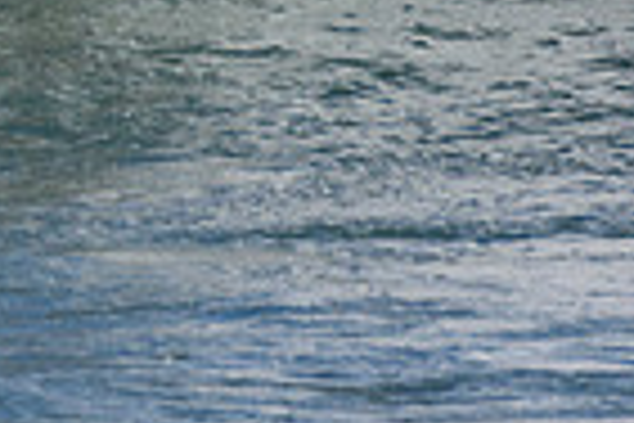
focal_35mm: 3076
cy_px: -385
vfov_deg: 0.4
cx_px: -450
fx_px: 54168
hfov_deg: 0.7
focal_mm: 500
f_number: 5.6
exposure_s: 1/4000
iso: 500
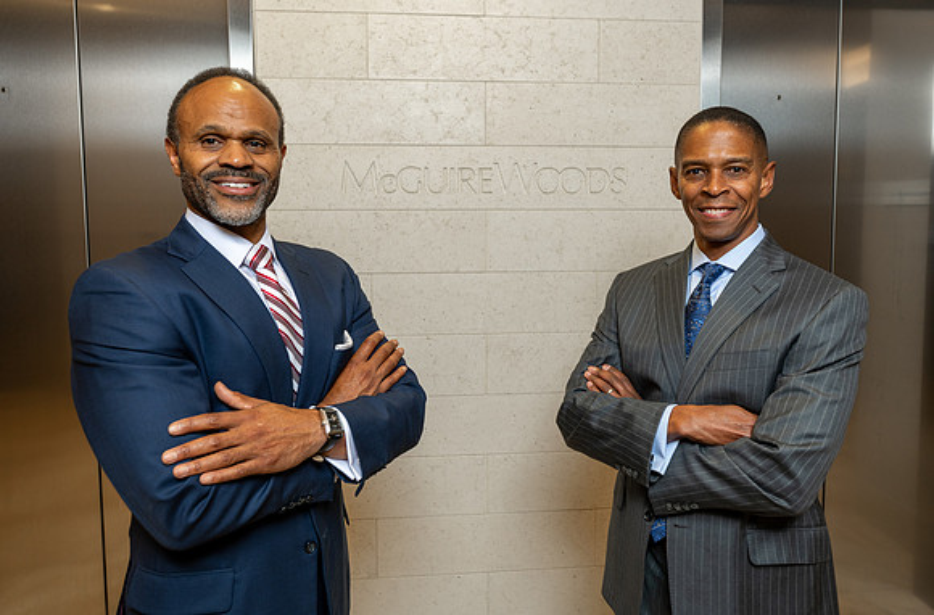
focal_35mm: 26
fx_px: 680
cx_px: 492
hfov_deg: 68.9
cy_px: 275
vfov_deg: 48.6
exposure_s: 1/80
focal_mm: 24
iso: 125
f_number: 3.5
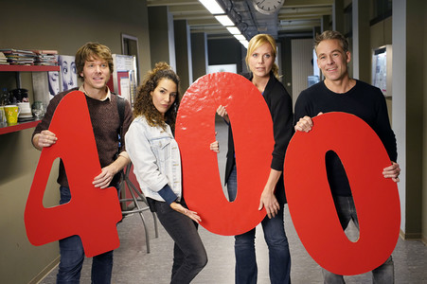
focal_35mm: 40
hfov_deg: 48.5
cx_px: 214
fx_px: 474
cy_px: 142
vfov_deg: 33.4
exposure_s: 1/60
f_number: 4
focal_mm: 40
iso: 1600
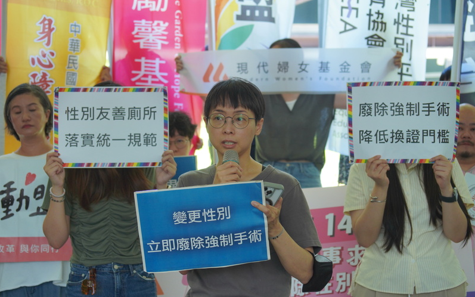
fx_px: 1191
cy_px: 155
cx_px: 237
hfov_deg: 22.6
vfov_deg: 14.2
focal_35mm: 92
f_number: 5.6
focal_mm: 90
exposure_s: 1/100
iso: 1250
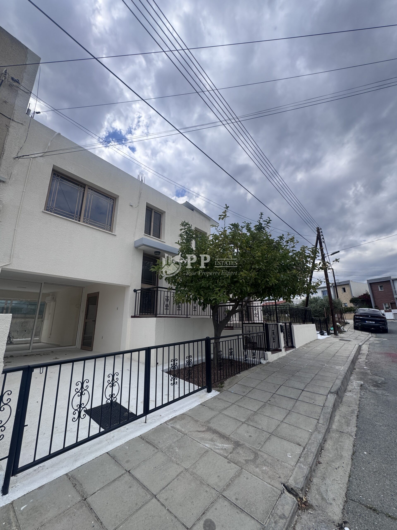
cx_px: 198
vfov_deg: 102.1
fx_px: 214
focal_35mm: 14
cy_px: 265
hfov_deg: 85.7
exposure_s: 1/2584
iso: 50
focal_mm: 2.22
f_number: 2.2
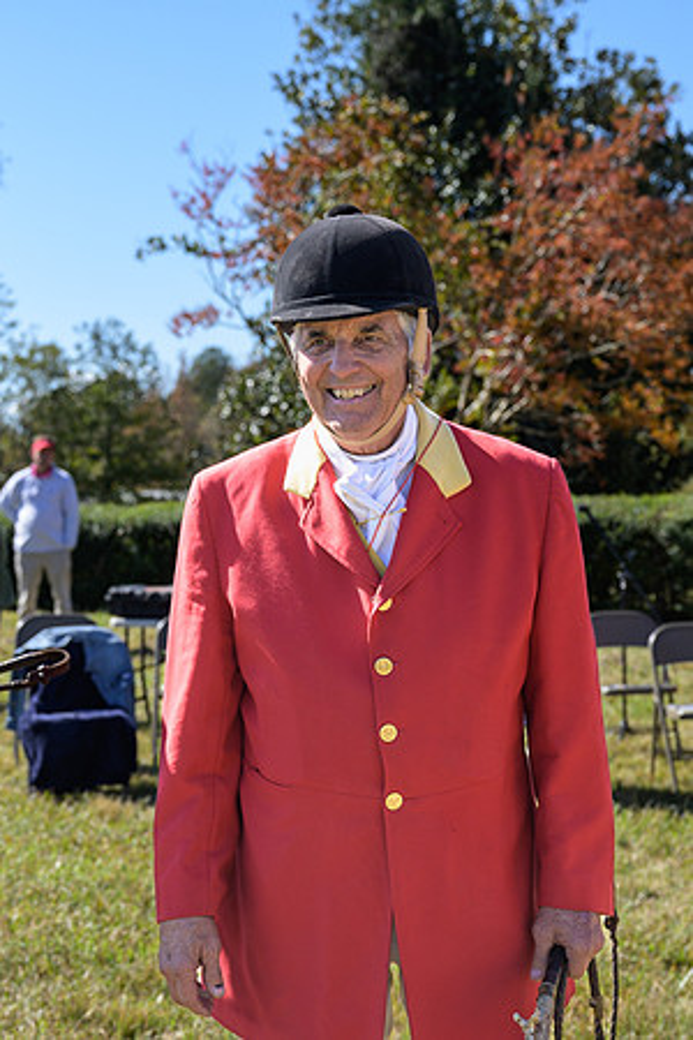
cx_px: 294
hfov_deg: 18.1
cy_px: 467
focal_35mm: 75
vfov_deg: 26.9
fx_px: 2170
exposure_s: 1/400
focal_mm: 45
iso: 50
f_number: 5
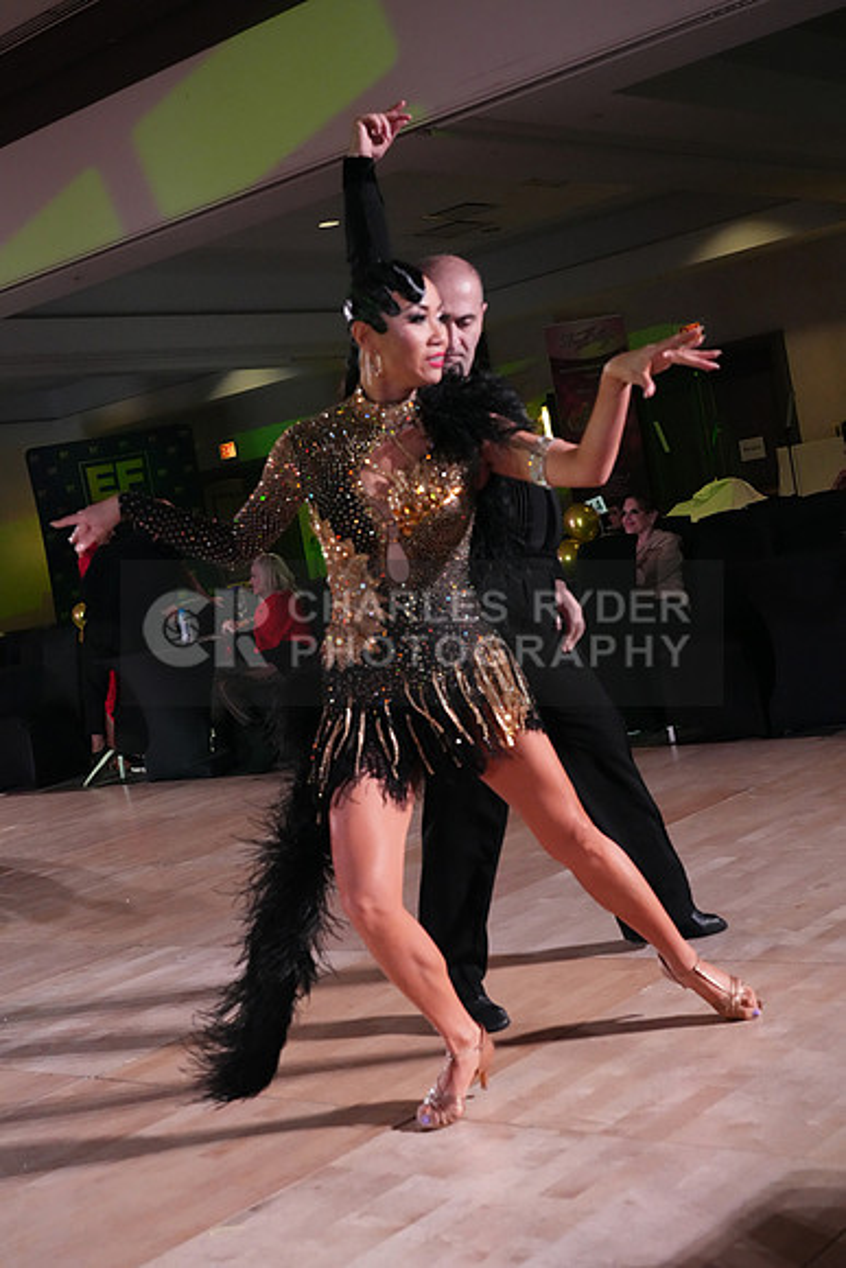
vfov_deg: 42.7
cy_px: 634
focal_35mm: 46
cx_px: 423
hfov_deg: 29.3
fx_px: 1620
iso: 8000
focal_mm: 46
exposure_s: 1/400
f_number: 5.6
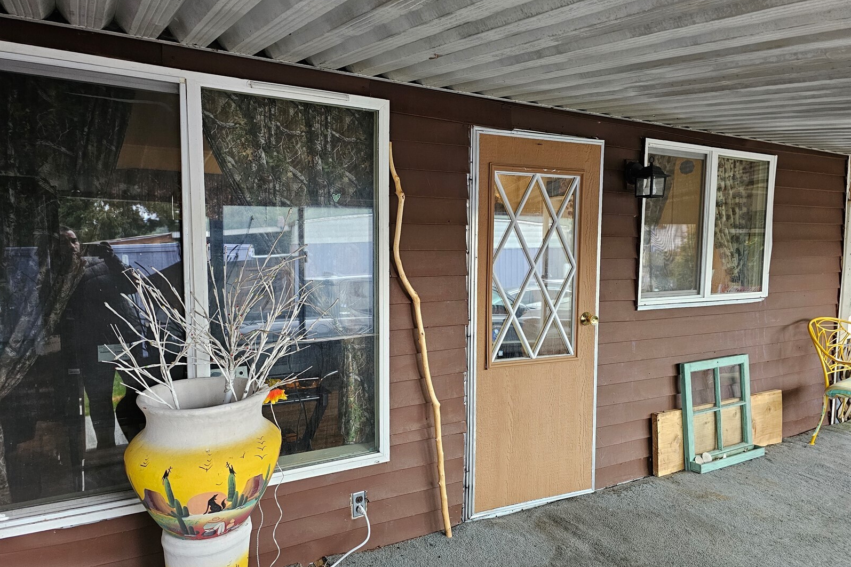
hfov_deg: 73.7
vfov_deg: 53.1
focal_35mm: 24
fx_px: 567
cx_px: 425
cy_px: 295
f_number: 1.7
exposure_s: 1/240
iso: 800
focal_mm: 6.3
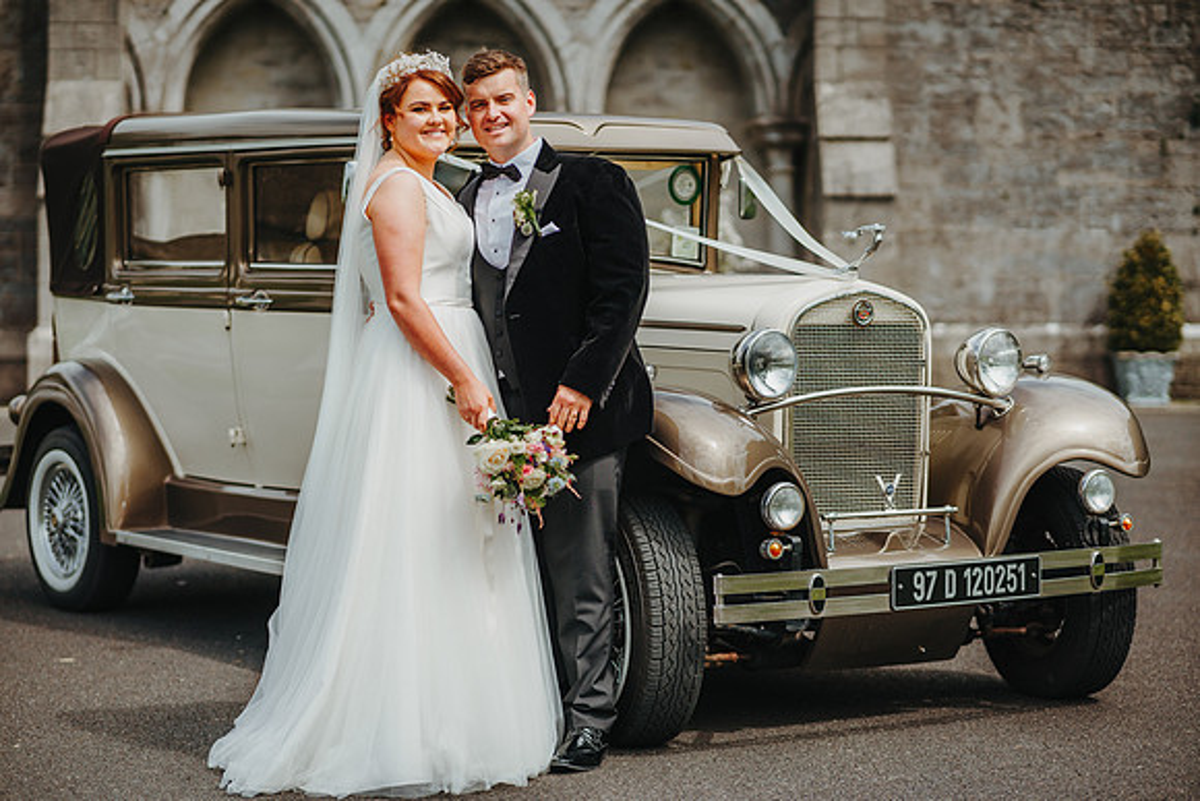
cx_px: 600
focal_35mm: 85
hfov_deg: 23.9
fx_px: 2834
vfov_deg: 16.1
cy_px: 400
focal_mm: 85
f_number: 2
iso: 100
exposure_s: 1/4000
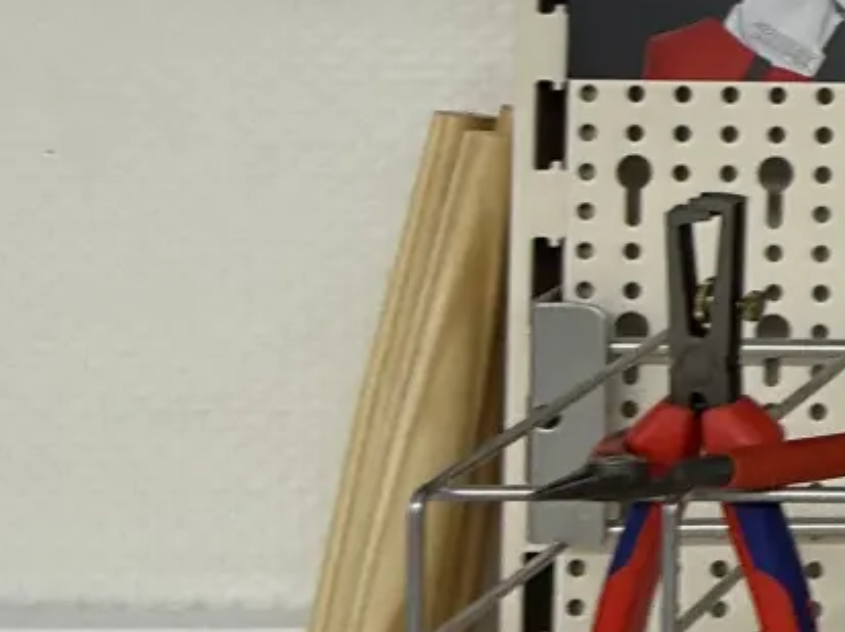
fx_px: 2951
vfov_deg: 11.6
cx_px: 1866
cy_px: -399
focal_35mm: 121
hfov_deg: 13.2
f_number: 1.5
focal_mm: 5.7
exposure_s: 1/50
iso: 125
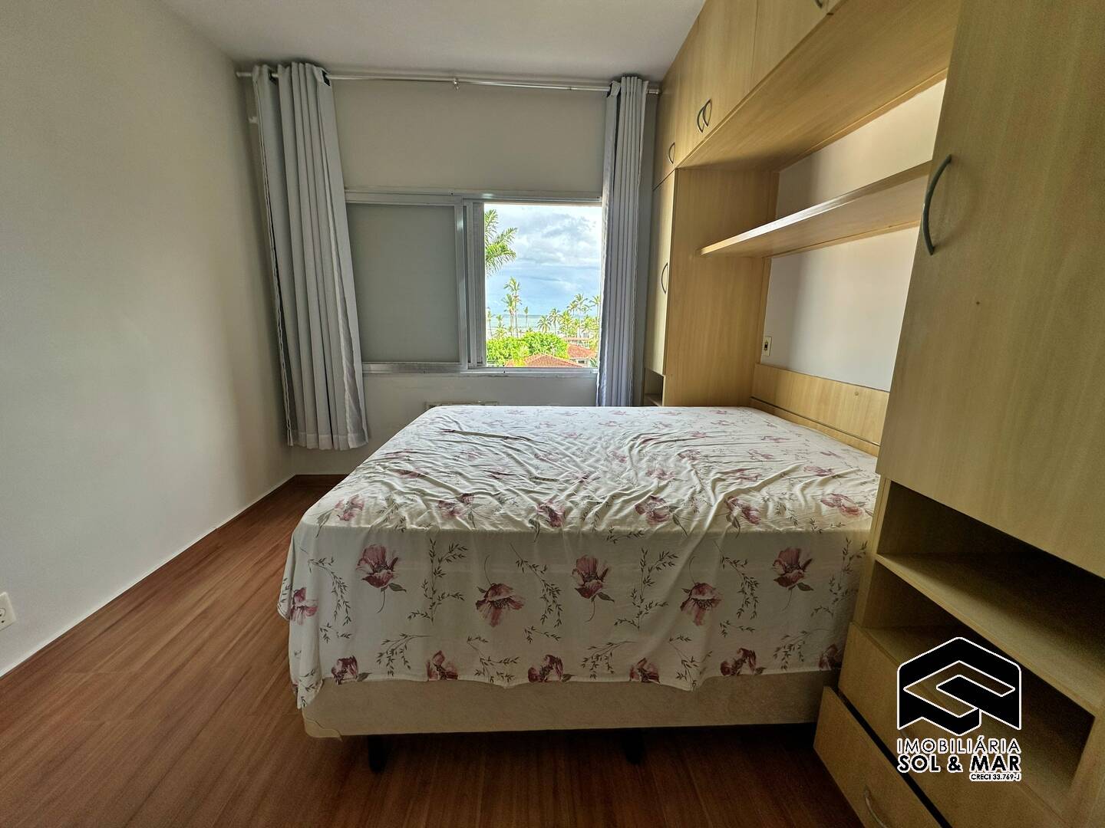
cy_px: 414
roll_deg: -1.2
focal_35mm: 14
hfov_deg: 102.1
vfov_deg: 85.7
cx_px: 552
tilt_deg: -13.3
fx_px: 447
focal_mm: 2.22
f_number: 2.2
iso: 40
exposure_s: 1/290
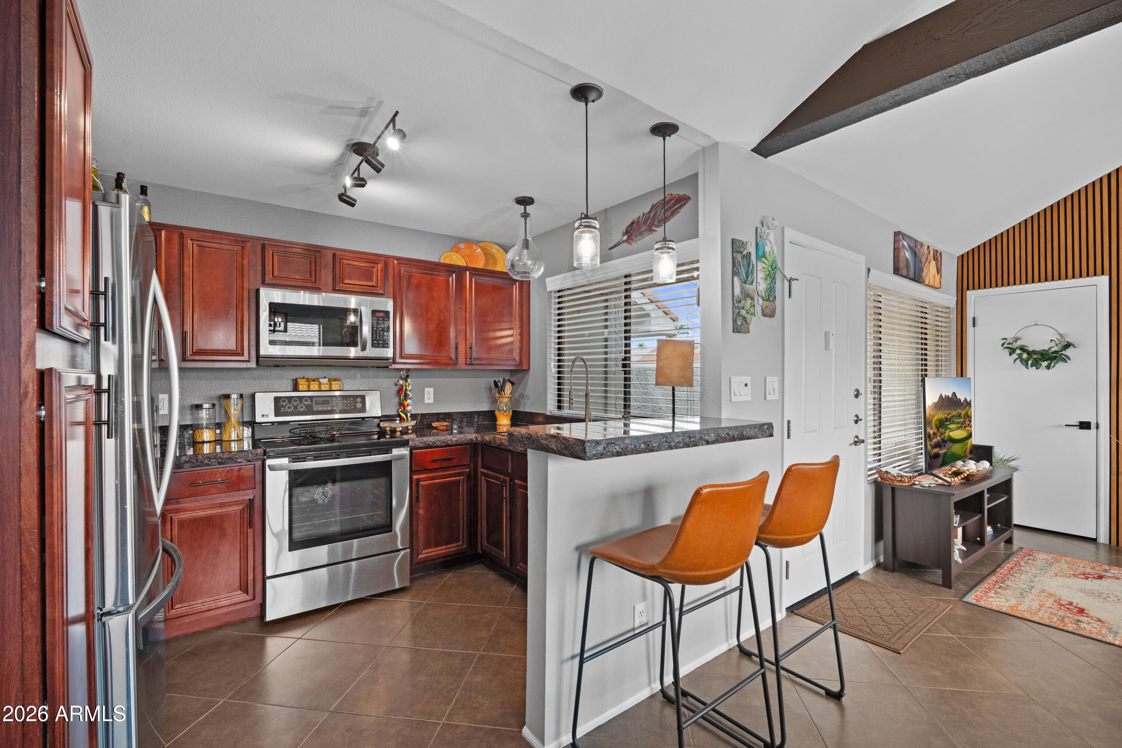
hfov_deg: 96.7
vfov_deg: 73.7
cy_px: 374
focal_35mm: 16
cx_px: 561
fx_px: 499
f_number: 8
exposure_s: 1/5
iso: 400
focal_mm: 16
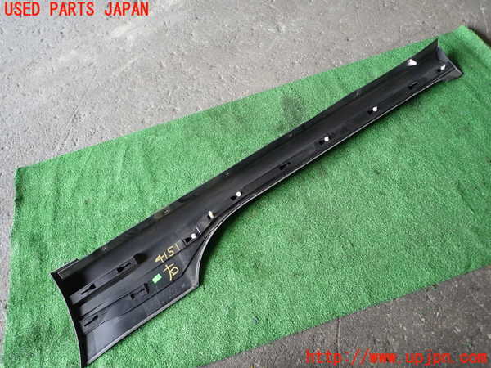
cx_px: 246
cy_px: 184
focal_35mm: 25
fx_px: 355
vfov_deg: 54.9
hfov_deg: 69.4
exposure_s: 1/60
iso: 125
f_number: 2
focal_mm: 4.5
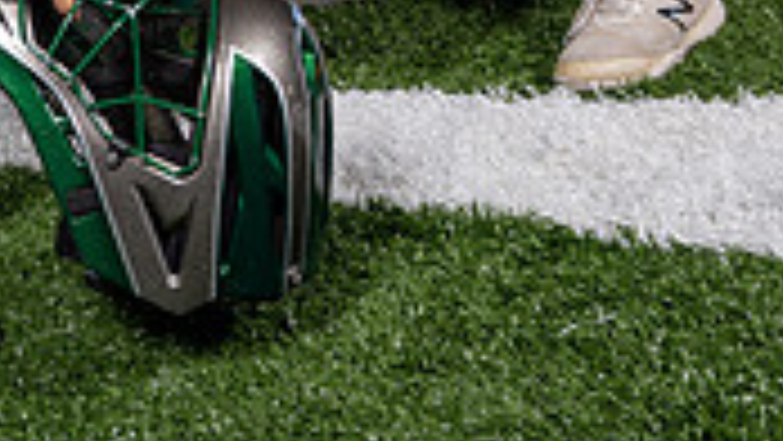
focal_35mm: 111
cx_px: 274
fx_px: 2305
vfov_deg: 10.0
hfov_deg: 19.2
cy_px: -500
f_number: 5.6
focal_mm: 41
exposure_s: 1/200
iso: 200
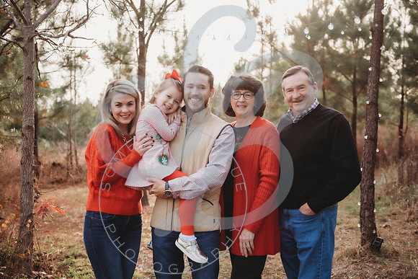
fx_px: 588
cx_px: 209
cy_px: 140
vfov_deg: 26.7
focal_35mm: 51
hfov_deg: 39.1
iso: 100
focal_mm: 48
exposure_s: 1/160
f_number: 2.8
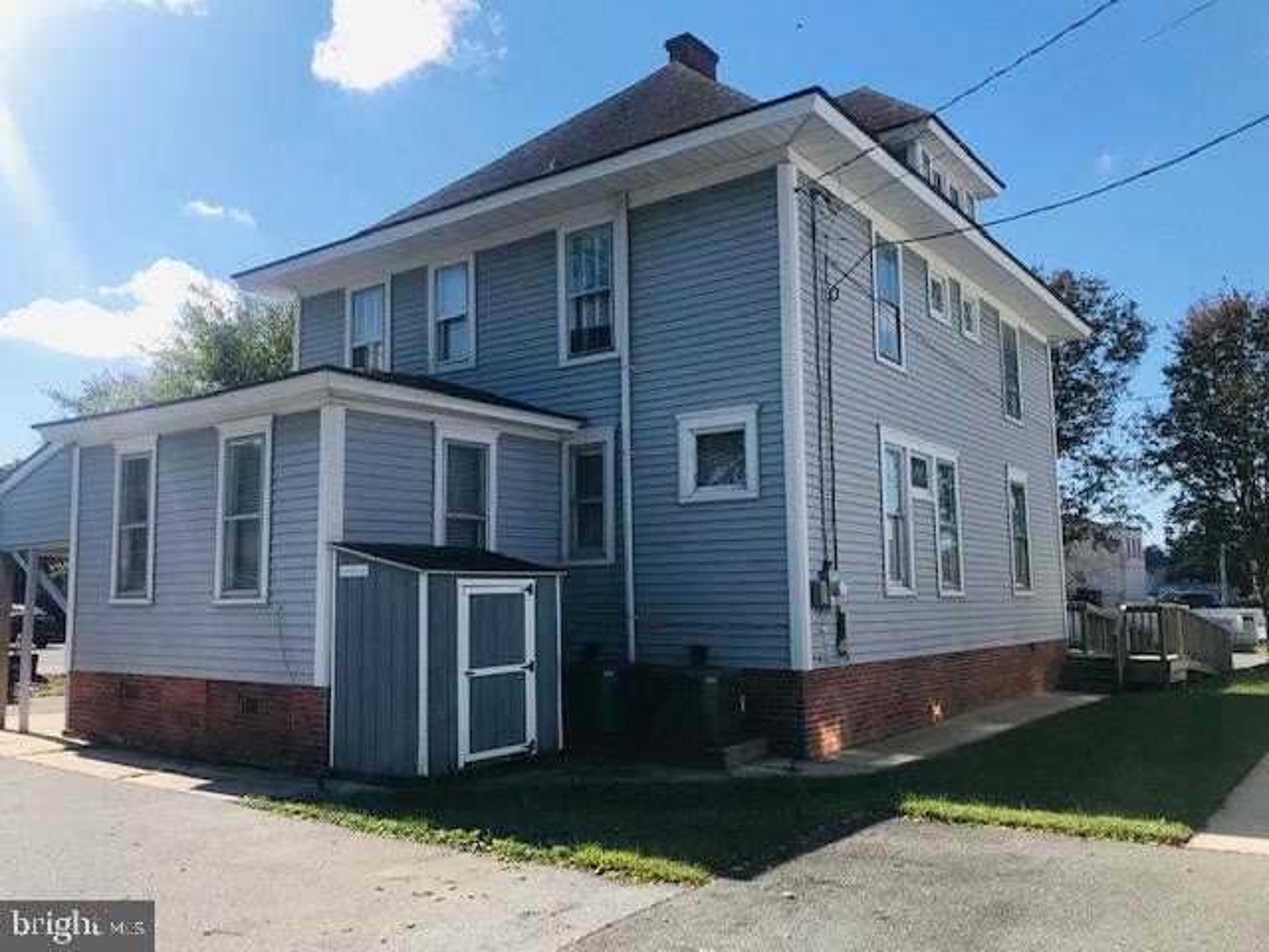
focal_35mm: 28
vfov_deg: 49.7
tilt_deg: +6.4
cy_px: 476
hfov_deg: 63.4
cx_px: 634
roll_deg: +2.0
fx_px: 1026
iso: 20
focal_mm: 3.99
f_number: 1.8
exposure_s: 1/2398
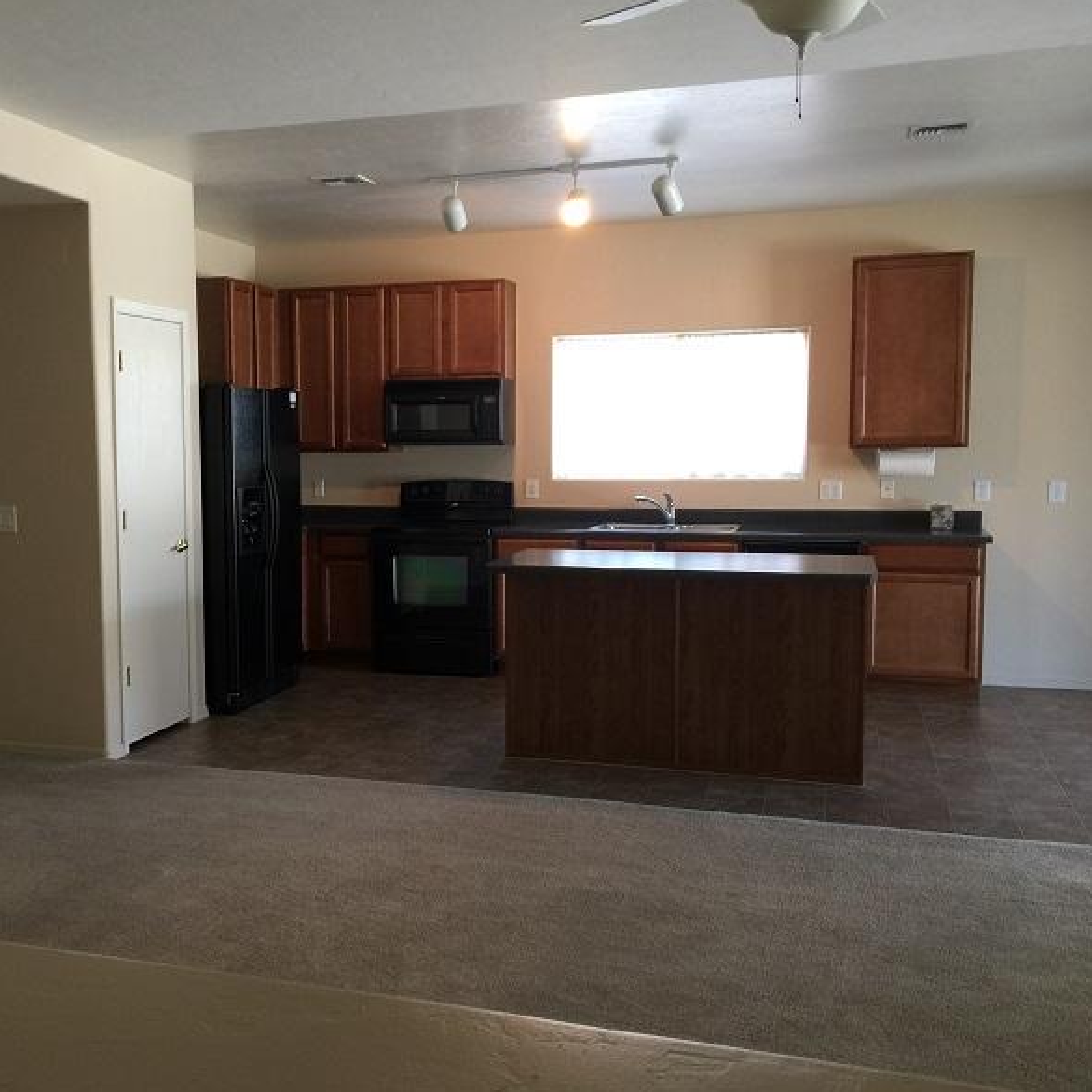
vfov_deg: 47.2
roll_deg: -0.6
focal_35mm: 35
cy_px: 552
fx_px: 1249
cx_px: 386
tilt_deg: -5.2
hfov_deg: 46.6
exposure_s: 1/15
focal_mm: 4.15
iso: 32
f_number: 2.2
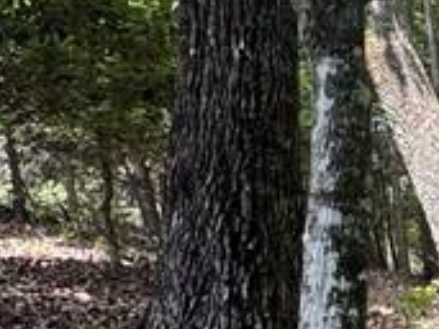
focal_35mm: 84
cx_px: 639
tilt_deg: +10.0
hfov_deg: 20.3
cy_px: 252
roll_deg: +3.6
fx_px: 1065
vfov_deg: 17.4
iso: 50
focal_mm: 2.22
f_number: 2.2
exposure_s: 1/99
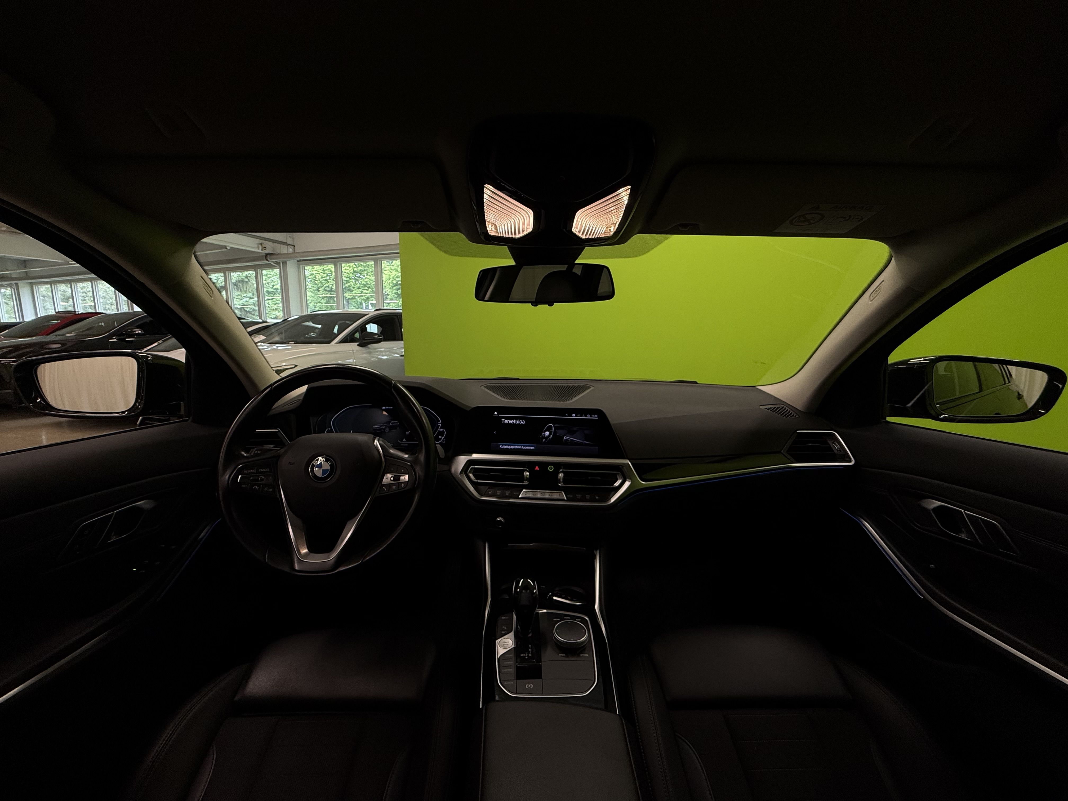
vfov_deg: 85.7
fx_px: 432
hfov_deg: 102.1
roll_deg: +0.0
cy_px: 400
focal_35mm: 14
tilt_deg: -8.8
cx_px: 534
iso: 100
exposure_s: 1/100
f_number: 2.2
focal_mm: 2.22
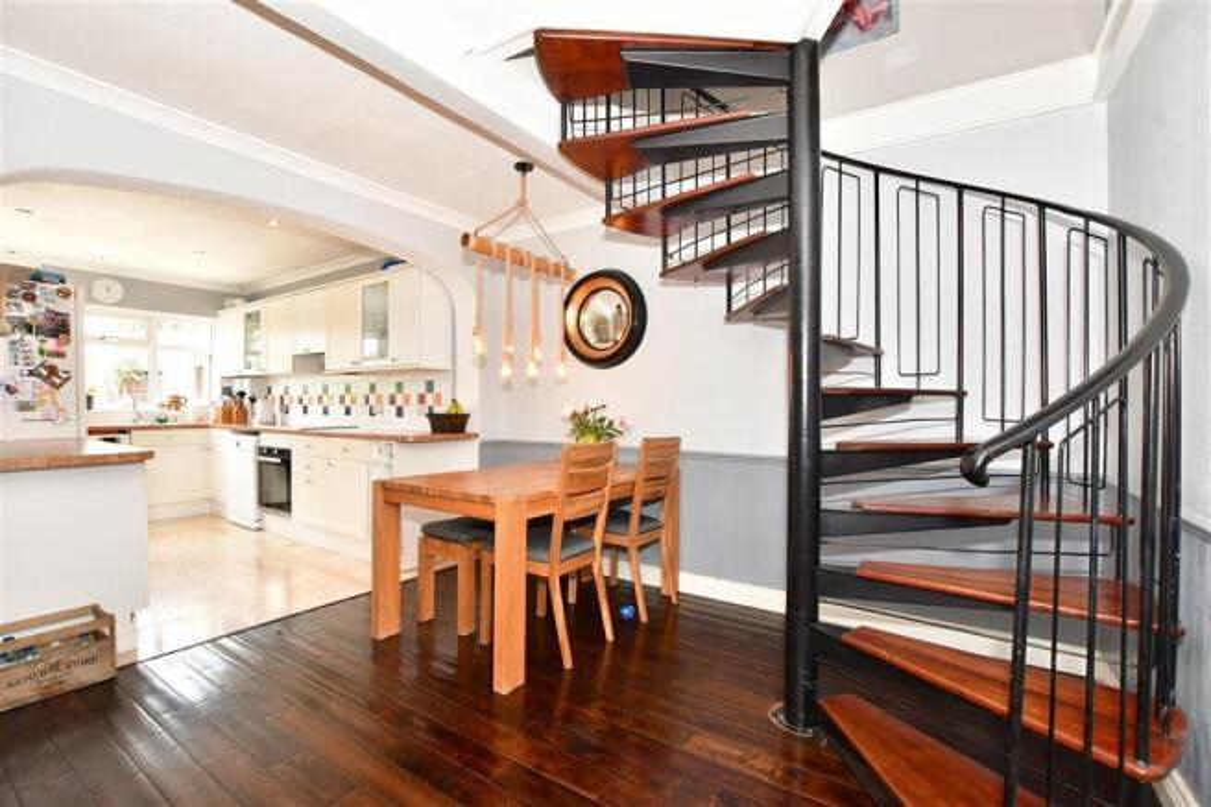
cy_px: 404
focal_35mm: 15
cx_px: 606
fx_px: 504
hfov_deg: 100.4
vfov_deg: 77.3
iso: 1250
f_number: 9
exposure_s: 1/60
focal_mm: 10
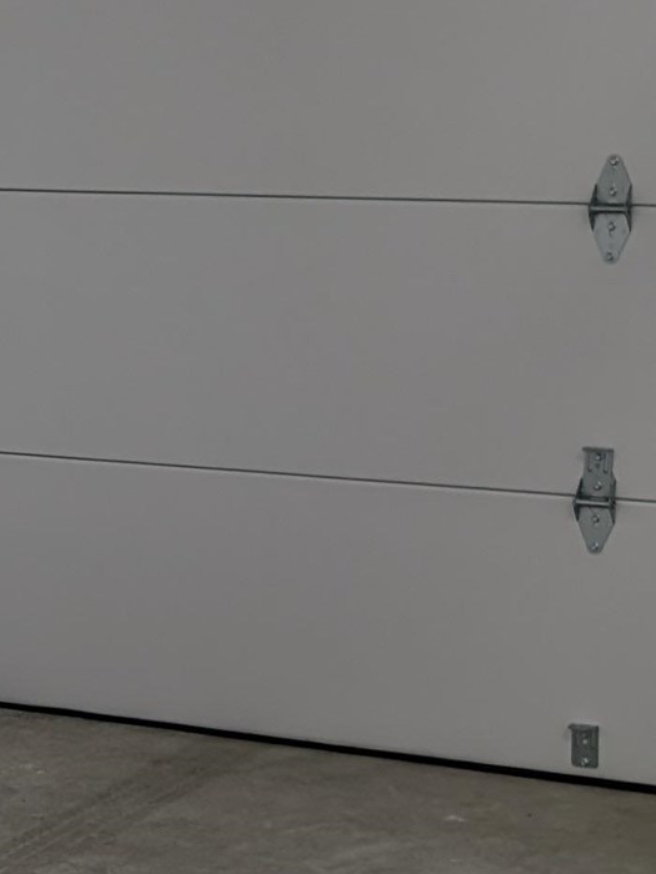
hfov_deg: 13.8
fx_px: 2653
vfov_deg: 18.6
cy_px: 675
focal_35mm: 105
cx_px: -30
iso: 46
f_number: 1.68
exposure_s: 1/34.4
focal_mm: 6.9
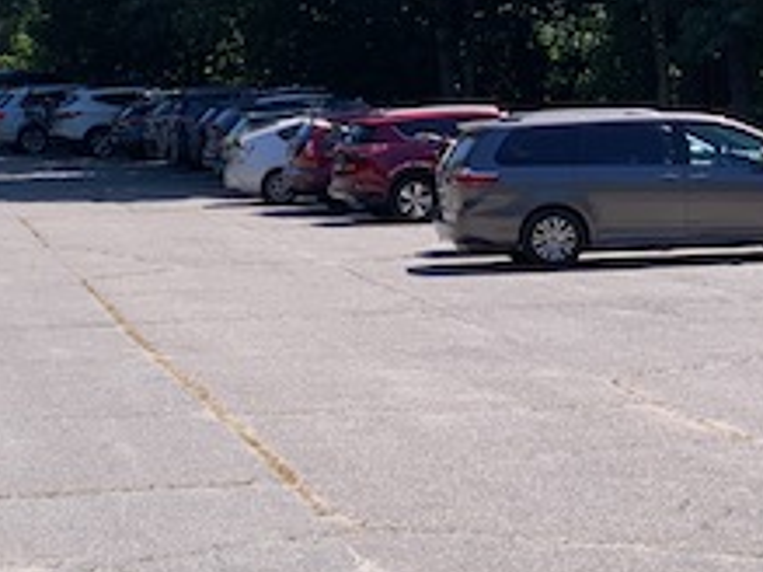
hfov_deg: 12.6
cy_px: 174
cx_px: -247
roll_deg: +1.1
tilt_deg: -0.9
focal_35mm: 152
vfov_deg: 9.7
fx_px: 3349
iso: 16
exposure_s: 1/922
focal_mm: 6
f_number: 2.4
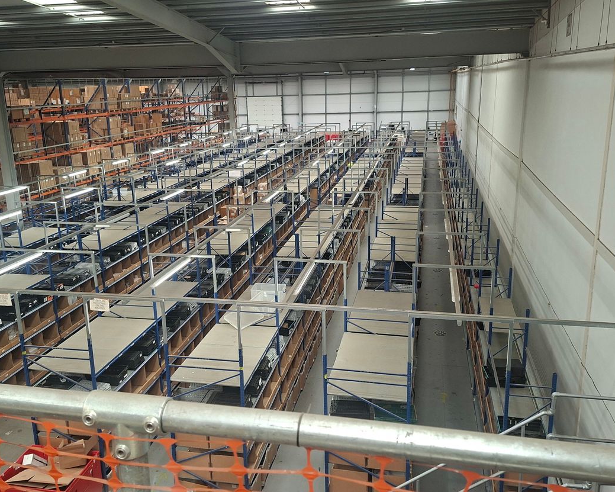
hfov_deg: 70.2
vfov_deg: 58.8
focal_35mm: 24
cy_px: 246
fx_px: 437
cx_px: 288
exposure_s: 1/120
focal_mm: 5.54
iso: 250
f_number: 1.8
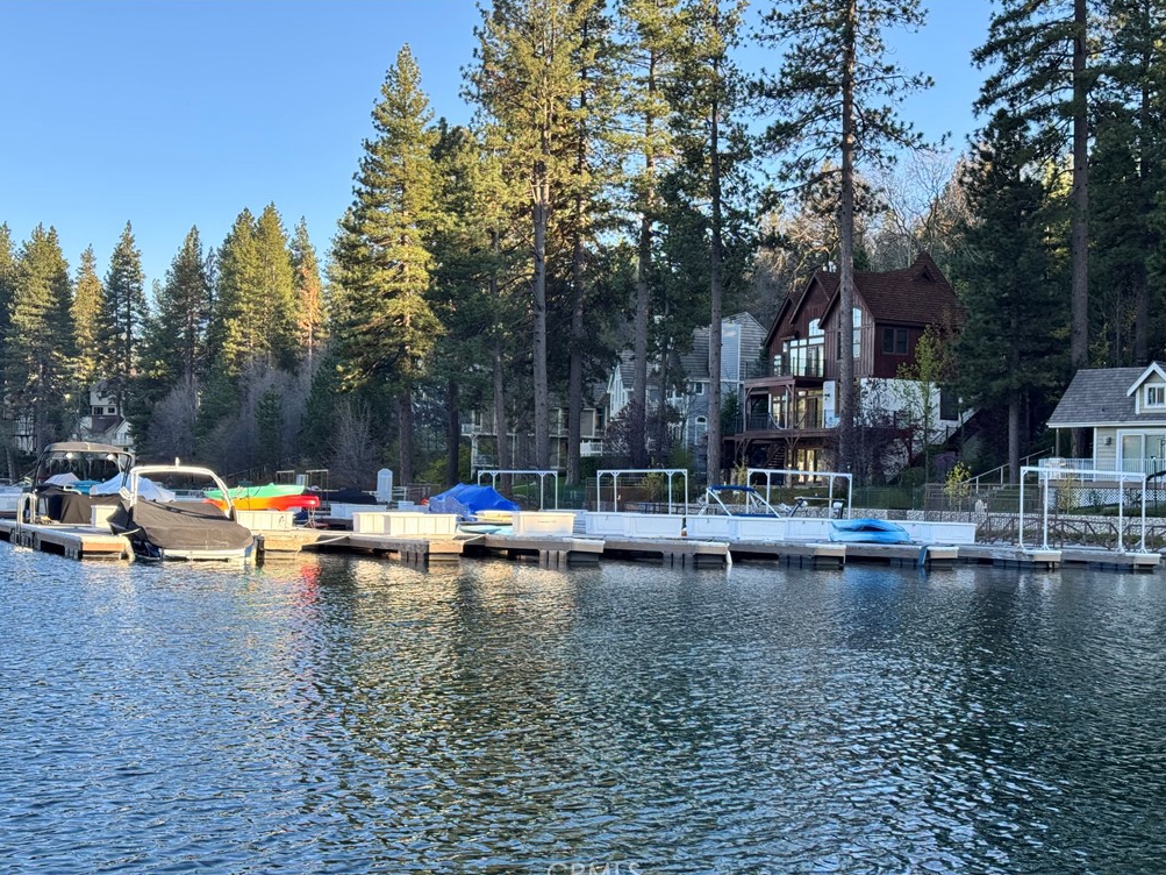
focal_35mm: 49
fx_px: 1650
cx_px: 572
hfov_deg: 38.9
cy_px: 443
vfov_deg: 29.7
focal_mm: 6.76
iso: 64
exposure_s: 1/464
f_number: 1.78
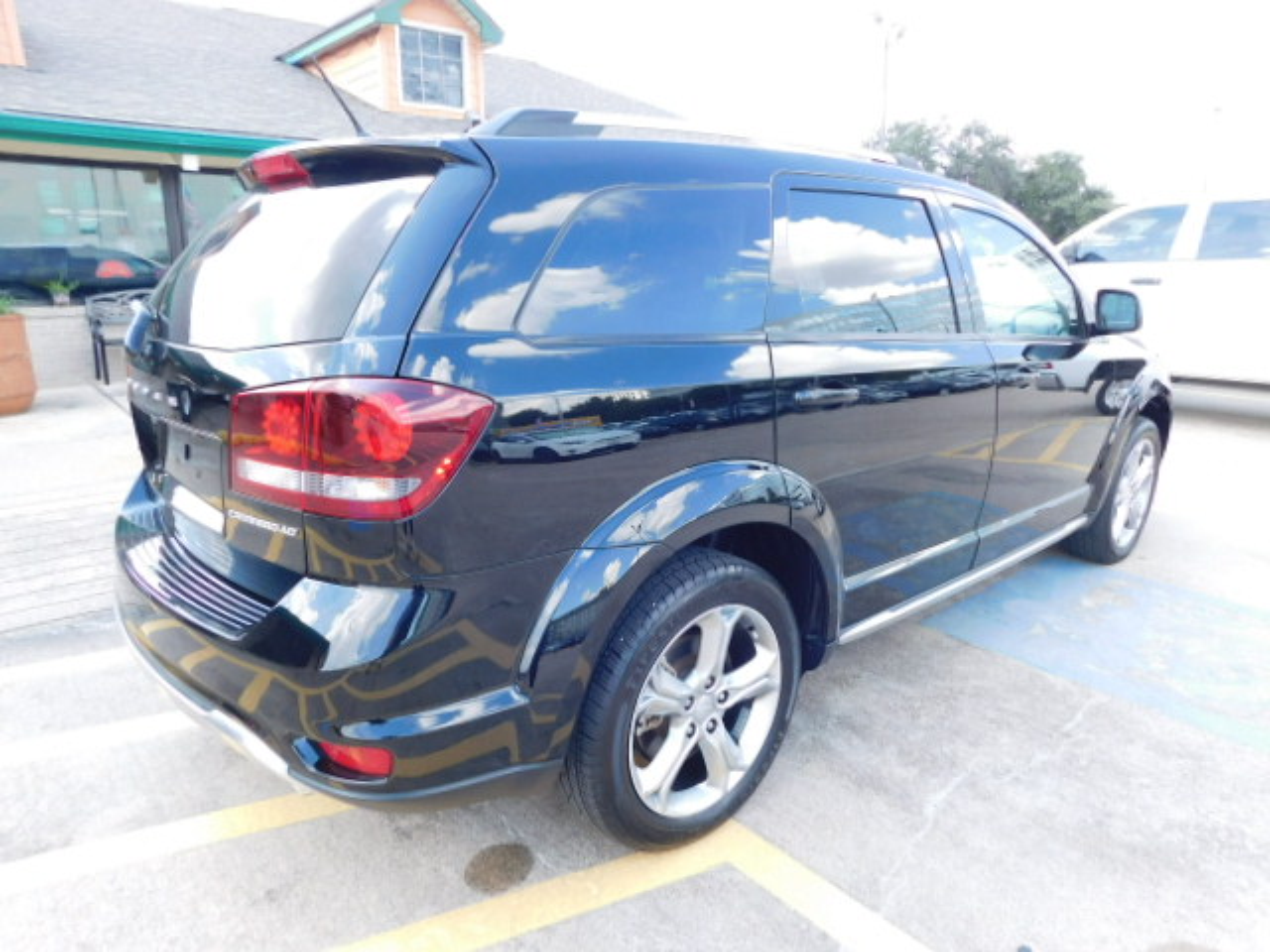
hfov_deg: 73.9
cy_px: 476
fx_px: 844
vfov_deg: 58.9
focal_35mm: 23
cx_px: 635
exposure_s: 1/160
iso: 125
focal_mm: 4
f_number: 3
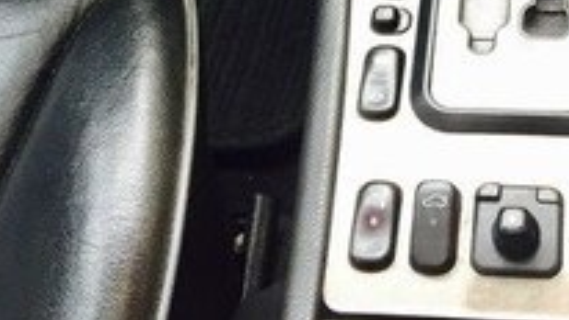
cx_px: 445
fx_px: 1147
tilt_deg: -41.4
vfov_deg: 13.9
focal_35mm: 76
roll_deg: +6.8
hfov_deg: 27.4
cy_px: -287
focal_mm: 4.15
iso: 64
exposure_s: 1/33
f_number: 2.2
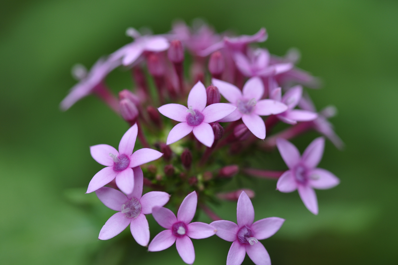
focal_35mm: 158
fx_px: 1739
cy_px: 132
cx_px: 199
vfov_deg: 8.7
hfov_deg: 13.1
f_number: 3.8
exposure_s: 1/640
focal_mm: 105
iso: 200
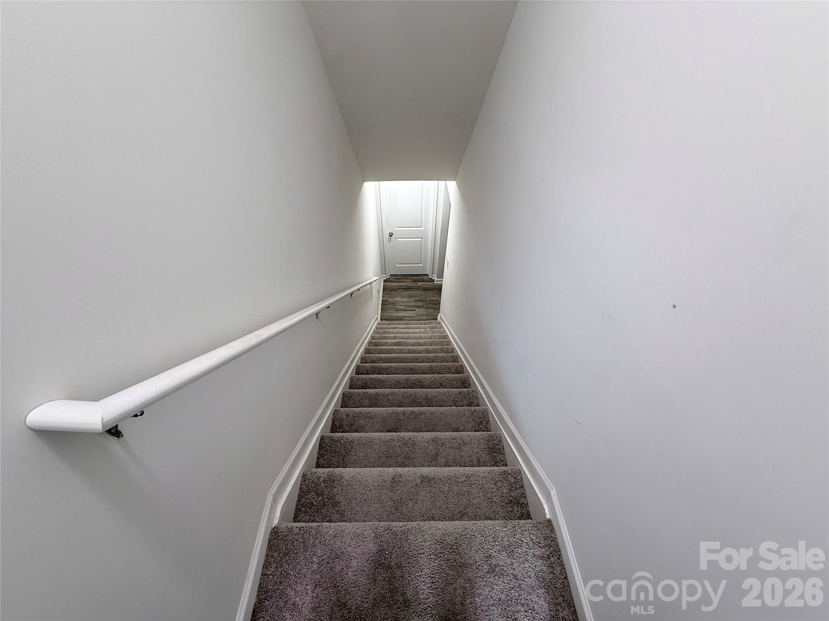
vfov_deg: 85.7
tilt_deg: -44.5
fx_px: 335
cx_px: 414
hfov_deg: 102.1
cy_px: 310
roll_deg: +0.0
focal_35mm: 14
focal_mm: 2.22
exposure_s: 1/60
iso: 200
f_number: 2.2
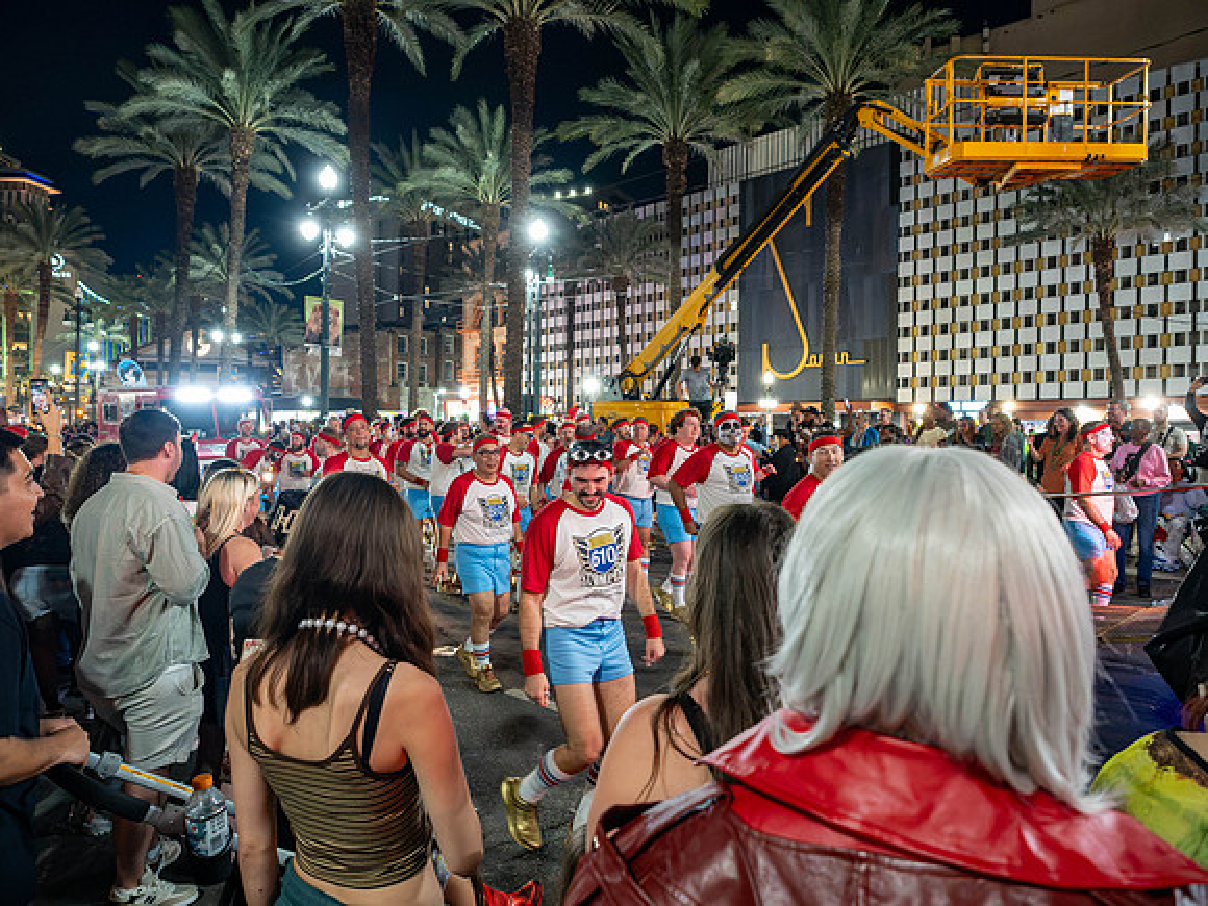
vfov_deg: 56.8
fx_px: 838
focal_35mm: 24
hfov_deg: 71.6
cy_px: 453
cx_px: 604
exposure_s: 1/100
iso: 6400
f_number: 2.8
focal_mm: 12
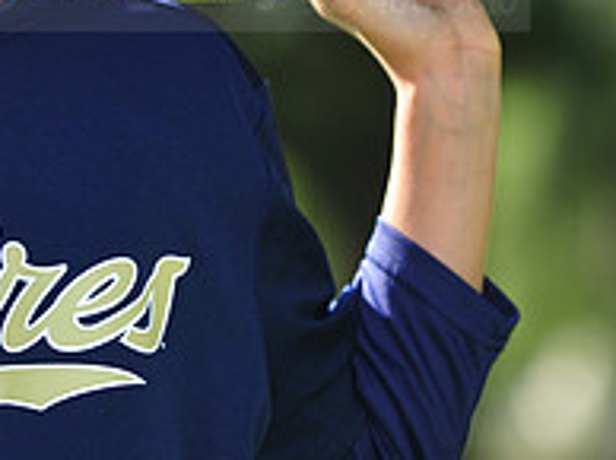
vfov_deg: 2.6
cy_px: -63
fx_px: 10237
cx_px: -86
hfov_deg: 3.4
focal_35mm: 576
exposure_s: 1/500
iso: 200
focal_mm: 200
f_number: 4.5
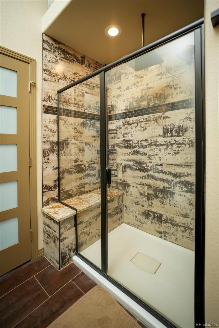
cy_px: 164
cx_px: 110
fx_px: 146
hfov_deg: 73.7
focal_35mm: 16
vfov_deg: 96.7
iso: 500
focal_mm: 16
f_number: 2.8
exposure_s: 1/125
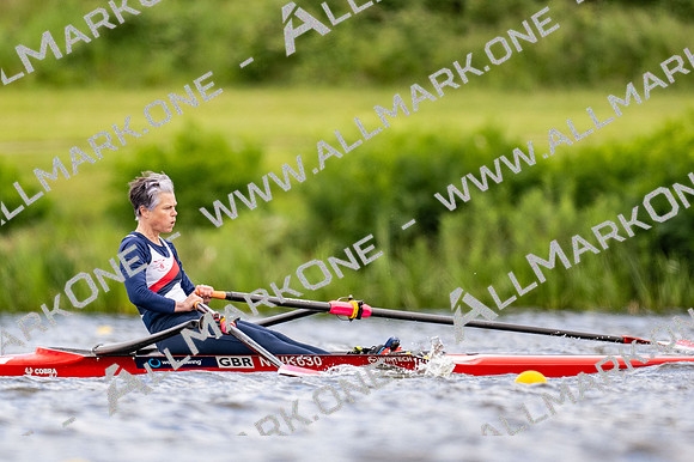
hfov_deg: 2.3
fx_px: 17339
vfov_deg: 1.5
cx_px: 347
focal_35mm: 900
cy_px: 231
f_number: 4
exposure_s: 1/2500
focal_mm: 600
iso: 800
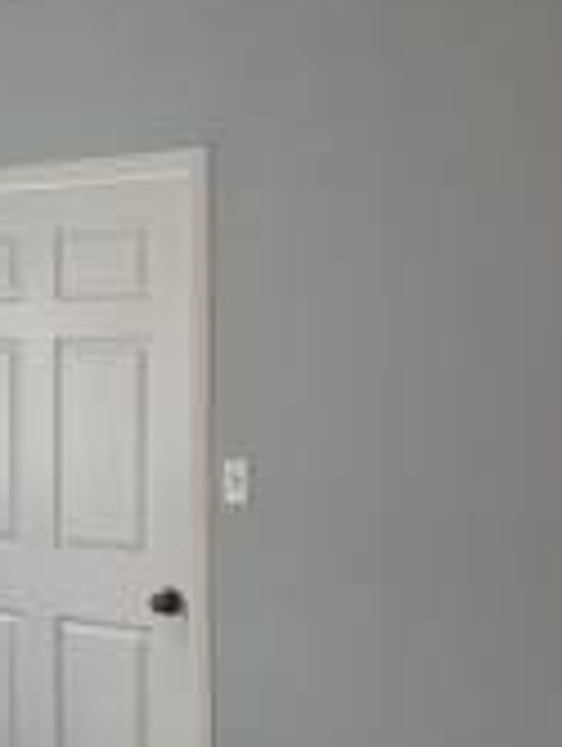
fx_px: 1619
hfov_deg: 17.4
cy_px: 421
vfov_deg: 25.9
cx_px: -315
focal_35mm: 75
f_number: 1.8
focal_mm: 4.25
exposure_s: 1/60
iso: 50
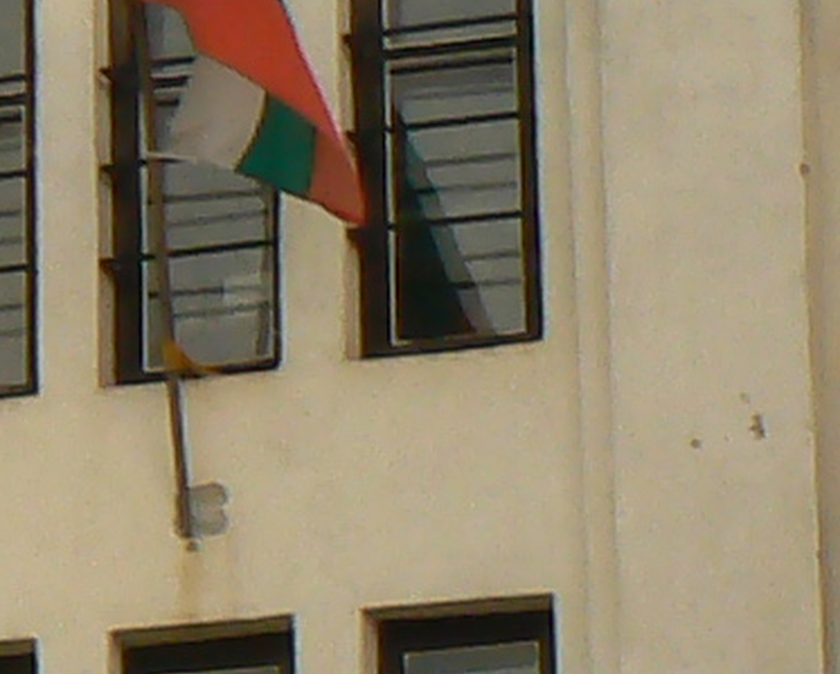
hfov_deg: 7.1
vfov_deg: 5.8
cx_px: -531
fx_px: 6593
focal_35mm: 265
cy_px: 1017
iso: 100
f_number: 8
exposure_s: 1/100
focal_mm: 6
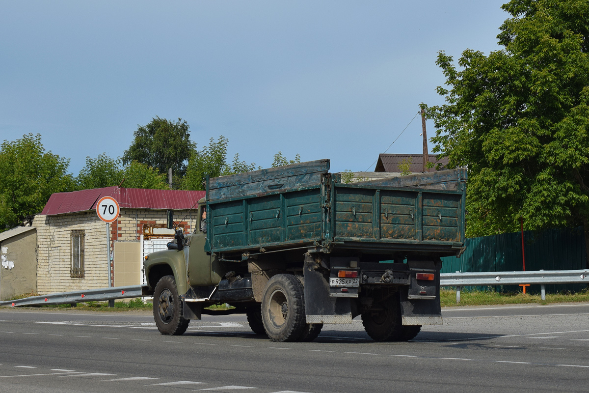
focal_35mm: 82
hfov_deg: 24.6
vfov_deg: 16.6
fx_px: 1350
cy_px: 196
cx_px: 294
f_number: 7.1
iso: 200
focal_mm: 55
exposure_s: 1/1250
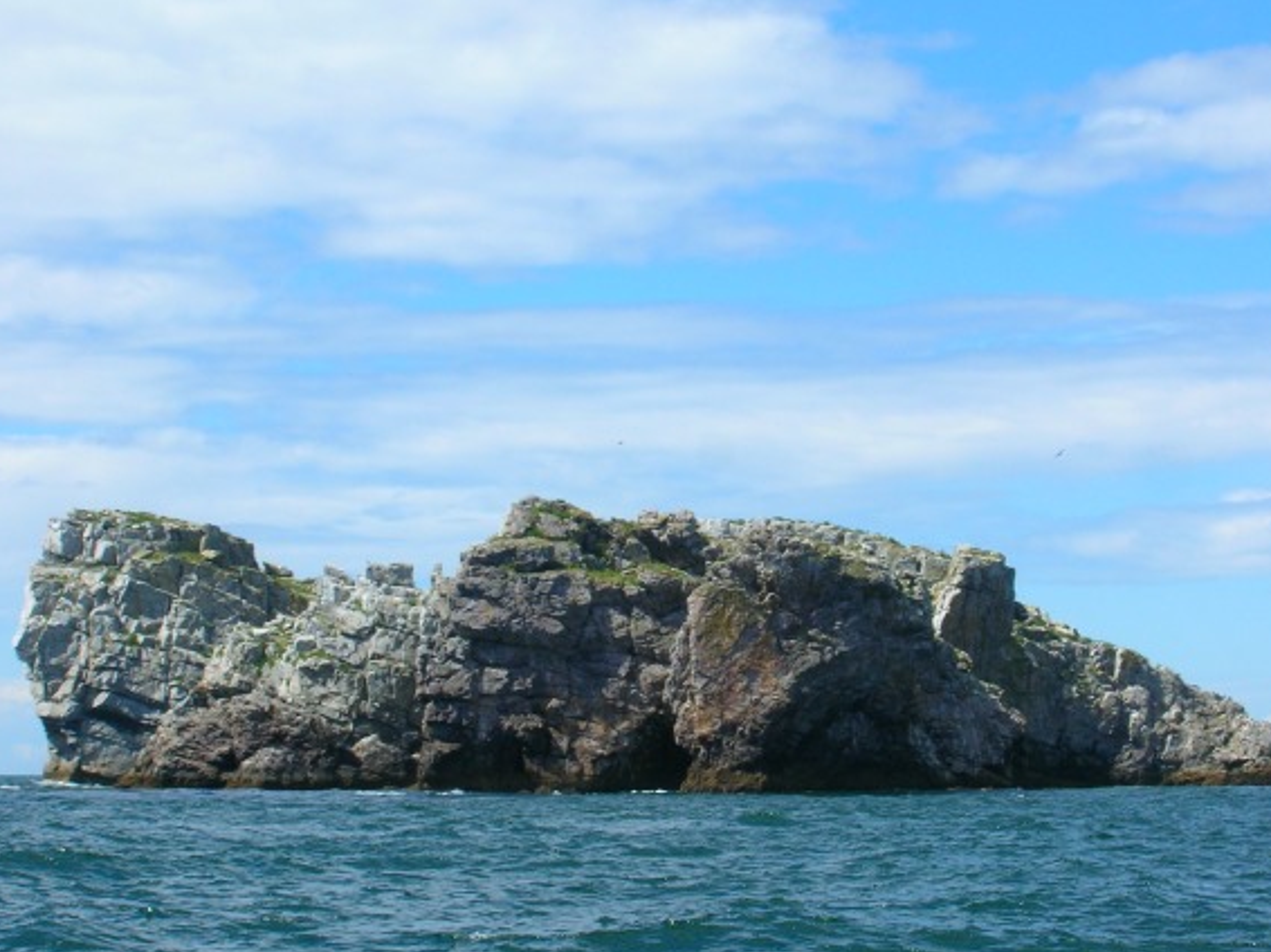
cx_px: 746
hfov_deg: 20.0
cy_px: 483
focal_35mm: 98
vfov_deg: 15.1
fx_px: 3597
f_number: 6.7
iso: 50
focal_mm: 12.3
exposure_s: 1/208
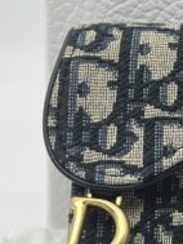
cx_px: 255
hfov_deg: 10.3
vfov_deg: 14.0
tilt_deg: -11.5
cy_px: 99
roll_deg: -0.3
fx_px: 993
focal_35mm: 141
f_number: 1.5
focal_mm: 5.7
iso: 40
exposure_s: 1/162
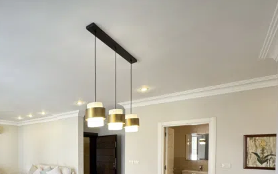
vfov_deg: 45.1
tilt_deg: -1.3
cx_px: 45
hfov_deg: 64.2
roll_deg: +0.2
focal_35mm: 25
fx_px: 189
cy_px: 154
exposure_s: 1/100
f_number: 2.2
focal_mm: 2.22
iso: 320
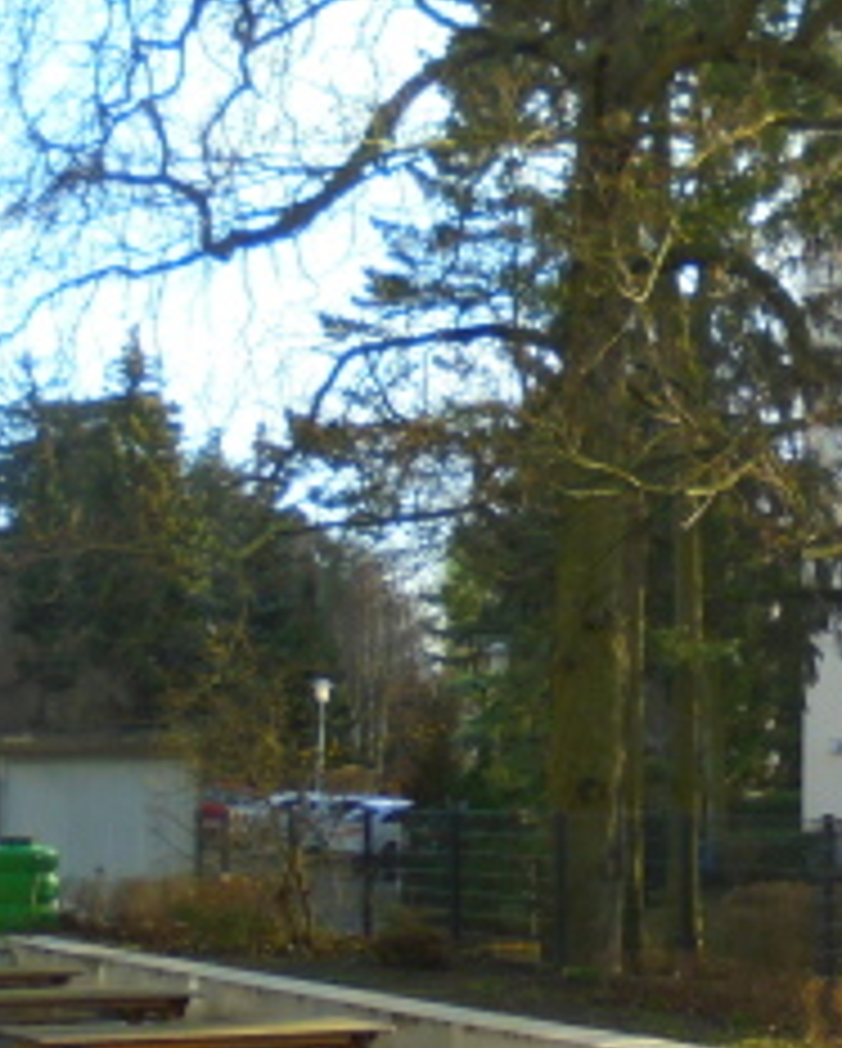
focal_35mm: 87
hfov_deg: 17.5
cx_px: 698
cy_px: 661
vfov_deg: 21.9
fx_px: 2705
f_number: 3.5
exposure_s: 1/200
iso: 100
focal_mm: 4.6
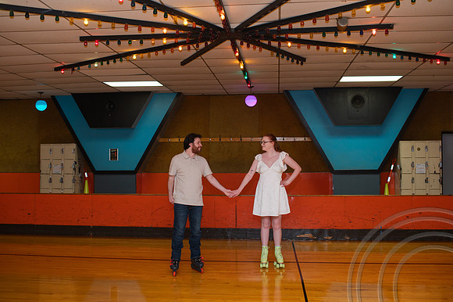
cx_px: 226
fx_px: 464
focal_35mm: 37
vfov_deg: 36.0
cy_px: 154
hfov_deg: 52.1
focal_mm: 35
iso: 1000
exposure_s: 1/200
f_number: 3.2
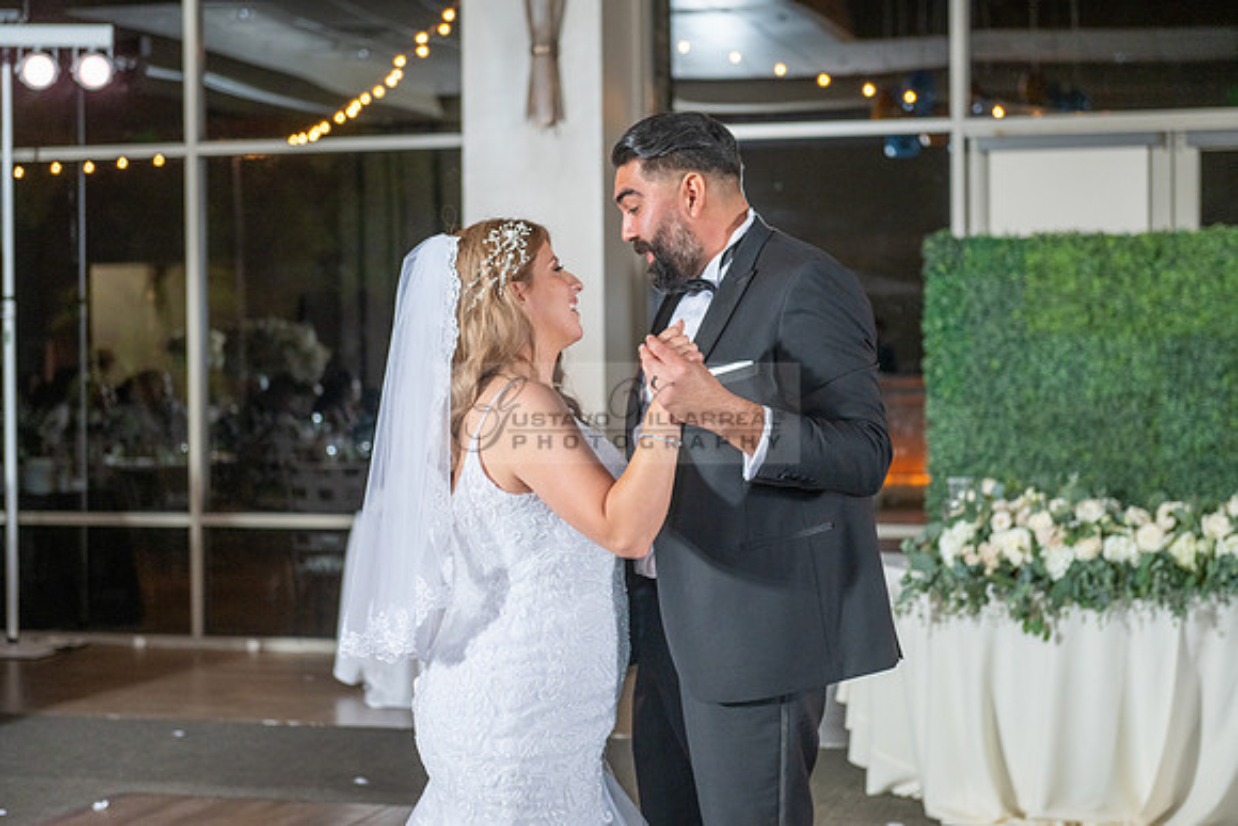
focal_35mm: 70
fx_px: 2408
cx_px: 619
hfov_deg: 28.8
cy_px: 413
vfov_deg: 19.5
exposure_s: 1/160
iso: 800
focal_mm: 70
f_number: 3.5
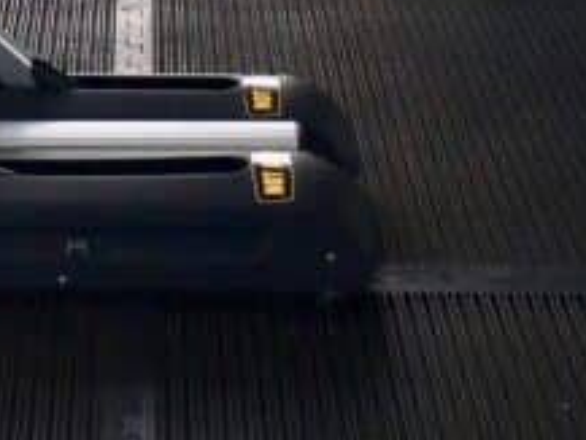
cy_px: -421
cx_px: 186
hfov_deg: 14.4
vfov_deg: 10.1
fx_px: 2320
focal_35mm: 137
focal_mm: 4.15
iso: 25
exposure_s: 1/264
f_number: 2.2
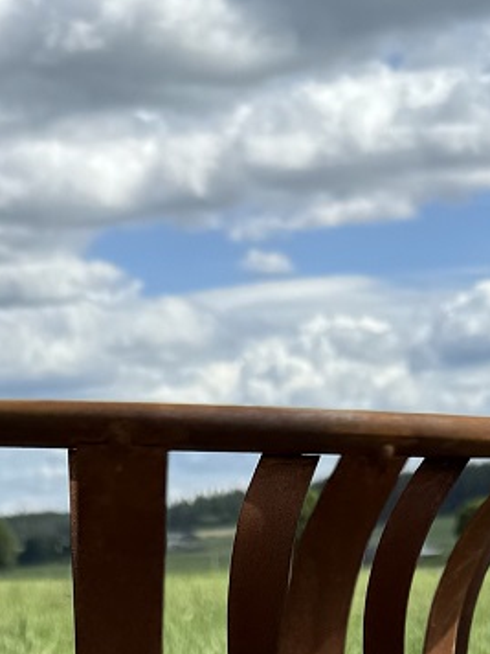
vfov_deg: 14.7
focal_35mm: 108
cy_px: 1343
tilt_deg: -21.2
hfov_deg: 13.7
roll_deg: +3.5
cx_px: 248
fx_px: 2038
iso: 80
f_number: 1.78
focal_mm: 6.76
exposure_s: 1/3802
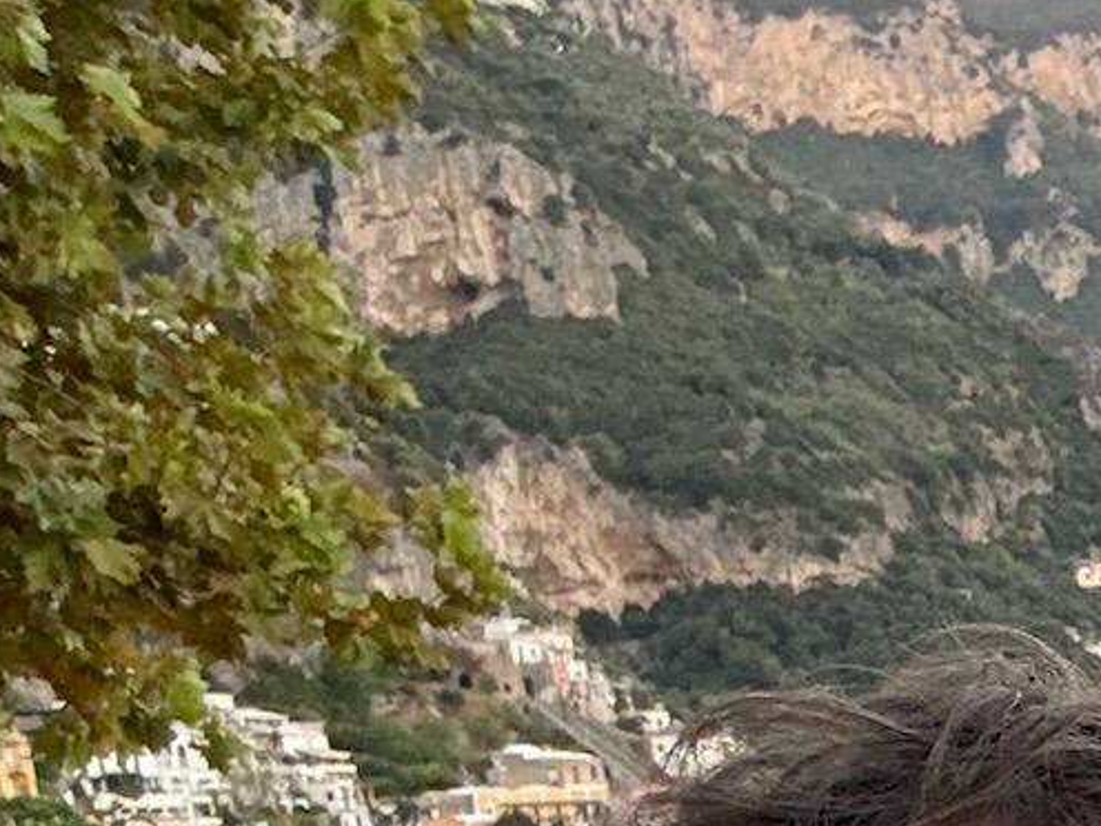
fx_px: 3022
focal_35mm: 95
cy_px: 1439
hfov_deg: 16.1
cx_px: 2184
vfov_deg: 14.0
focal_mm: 2.69
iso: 64
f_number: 1.9
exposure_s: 1/50
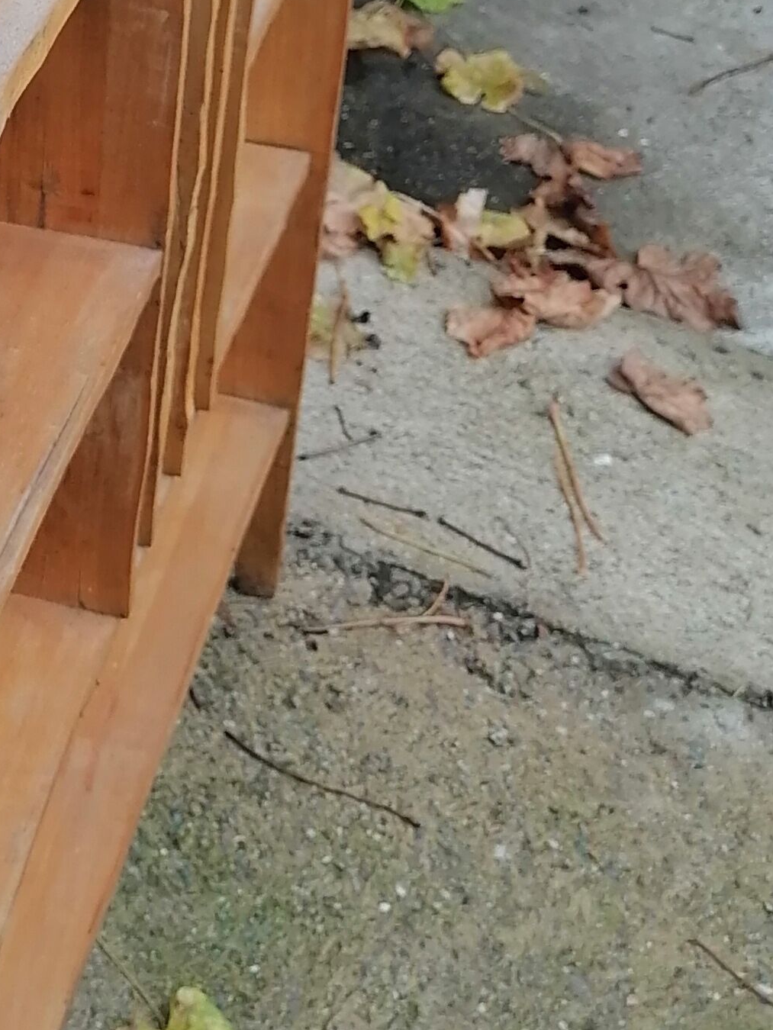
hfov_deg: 17.0
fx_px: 2381
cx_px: -315
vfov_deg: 24.3
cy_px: 349
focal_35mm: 80
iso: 64
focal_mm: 5.3
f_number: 1.8
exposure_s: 1/100
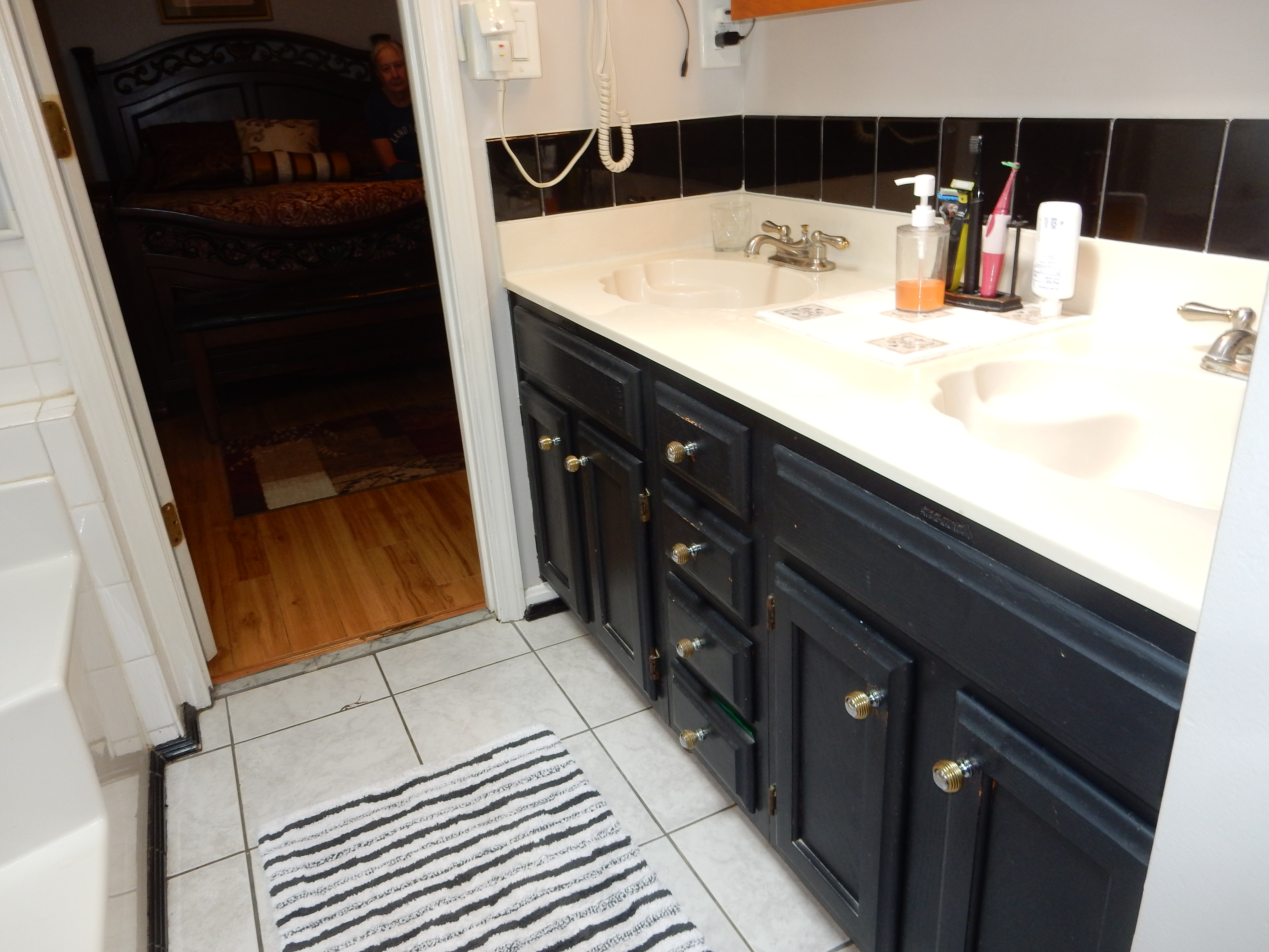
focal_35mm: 25
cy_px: 476
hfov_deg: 69.4
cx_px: 634
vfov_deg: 54.9
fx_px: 916
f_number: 3.7
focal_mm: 4.5
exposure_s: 1/30
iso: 140
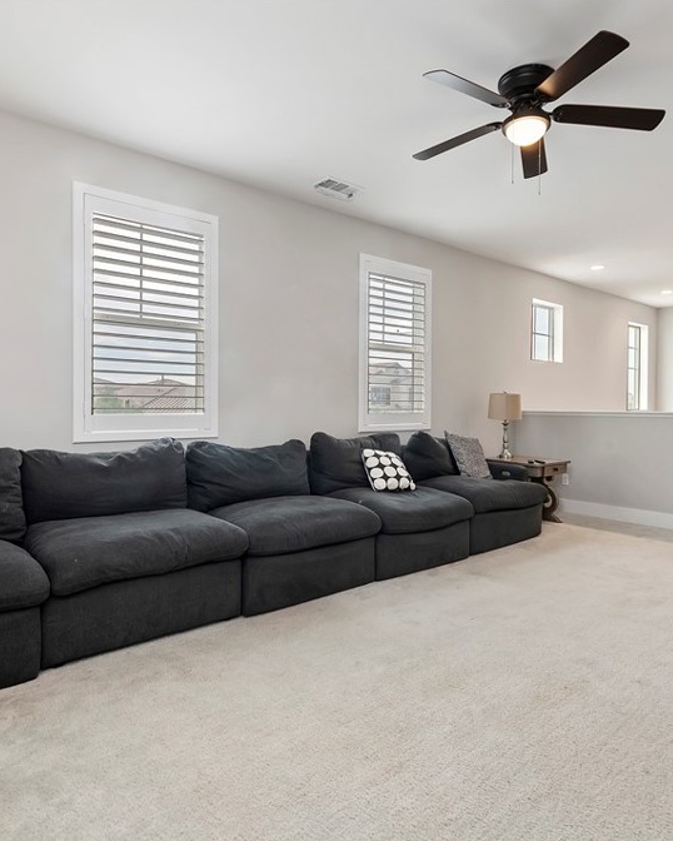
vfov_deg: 80.4
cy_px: 421
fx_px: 498
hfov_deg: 68.0
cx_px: 363
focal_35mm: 20
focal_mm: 14
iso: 500
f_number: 10
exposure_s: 1/5
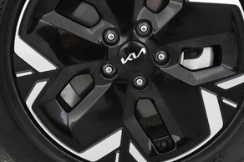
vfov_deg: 23.6
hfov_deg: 35.1
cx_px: 130
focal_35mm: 57
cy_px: 52
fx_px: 386
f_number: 4.5
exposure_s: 1/125
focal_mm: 26
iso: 8000
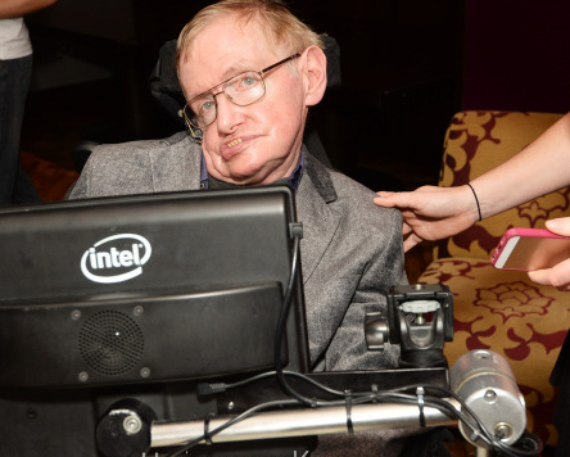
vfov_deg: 31.5
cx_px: 244
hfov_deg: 38.7
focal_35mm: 48
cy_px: 249
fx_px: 810
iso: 1250
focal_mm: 35
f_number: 7.1
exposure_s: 1/100
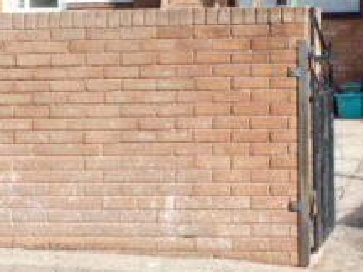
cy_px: -51
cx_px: 433
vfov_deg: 16.0
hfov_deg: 20.6
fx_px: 933
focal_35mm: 89
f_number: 4
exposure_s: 1/250
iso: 80
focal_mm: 5.9
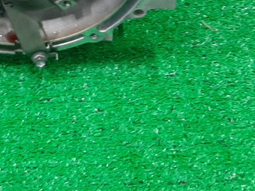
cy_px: -100
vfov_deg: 12.7
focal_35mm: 110
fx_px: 810
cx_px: -28
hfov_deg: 17.3
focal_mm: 3.93
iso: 132
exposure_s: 1/50
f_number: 1.7
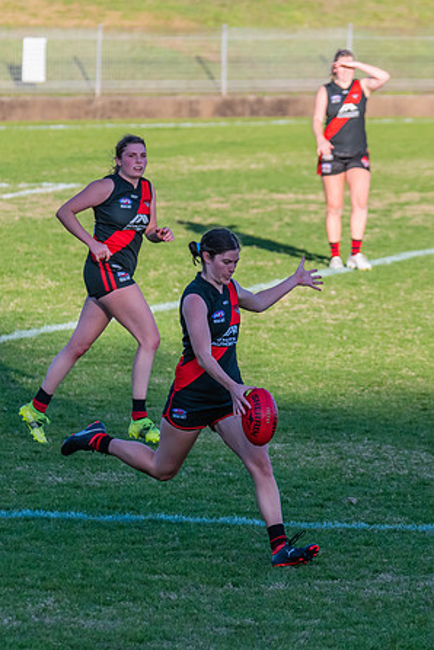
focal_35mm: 403
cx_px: 210
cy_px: 330
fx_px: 7287
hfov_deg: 3.4
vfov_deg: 5.1
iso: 800
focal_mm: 250
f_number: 6.3
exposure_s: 1/1250
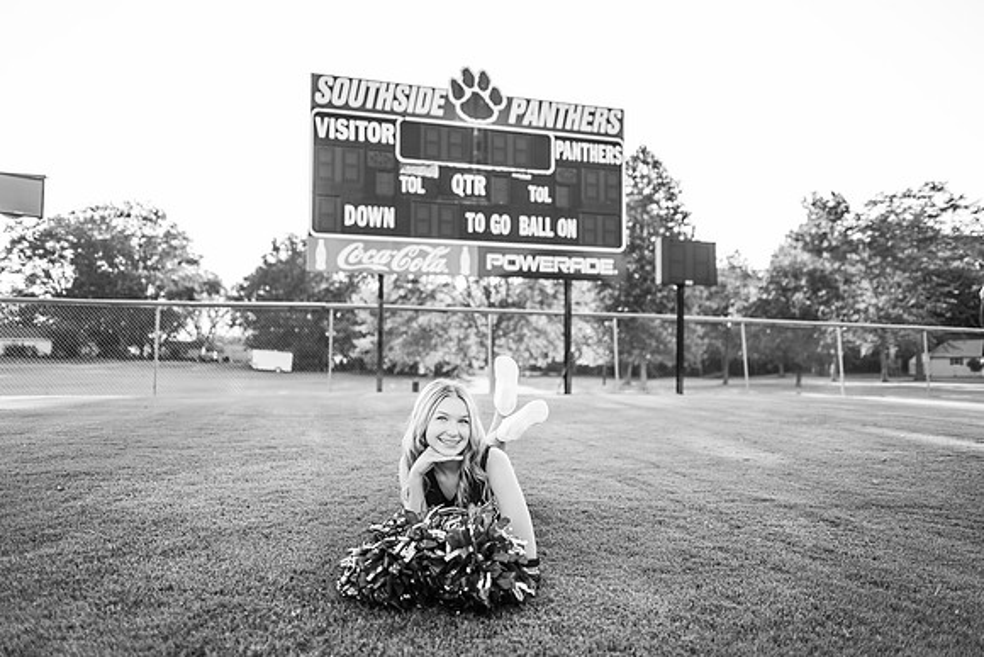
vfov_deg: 53.2
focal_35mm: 24
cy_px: 328
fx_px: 656
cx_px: 492
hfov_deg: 73.7
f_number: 2
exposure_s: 1/500
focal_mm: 24
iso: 125
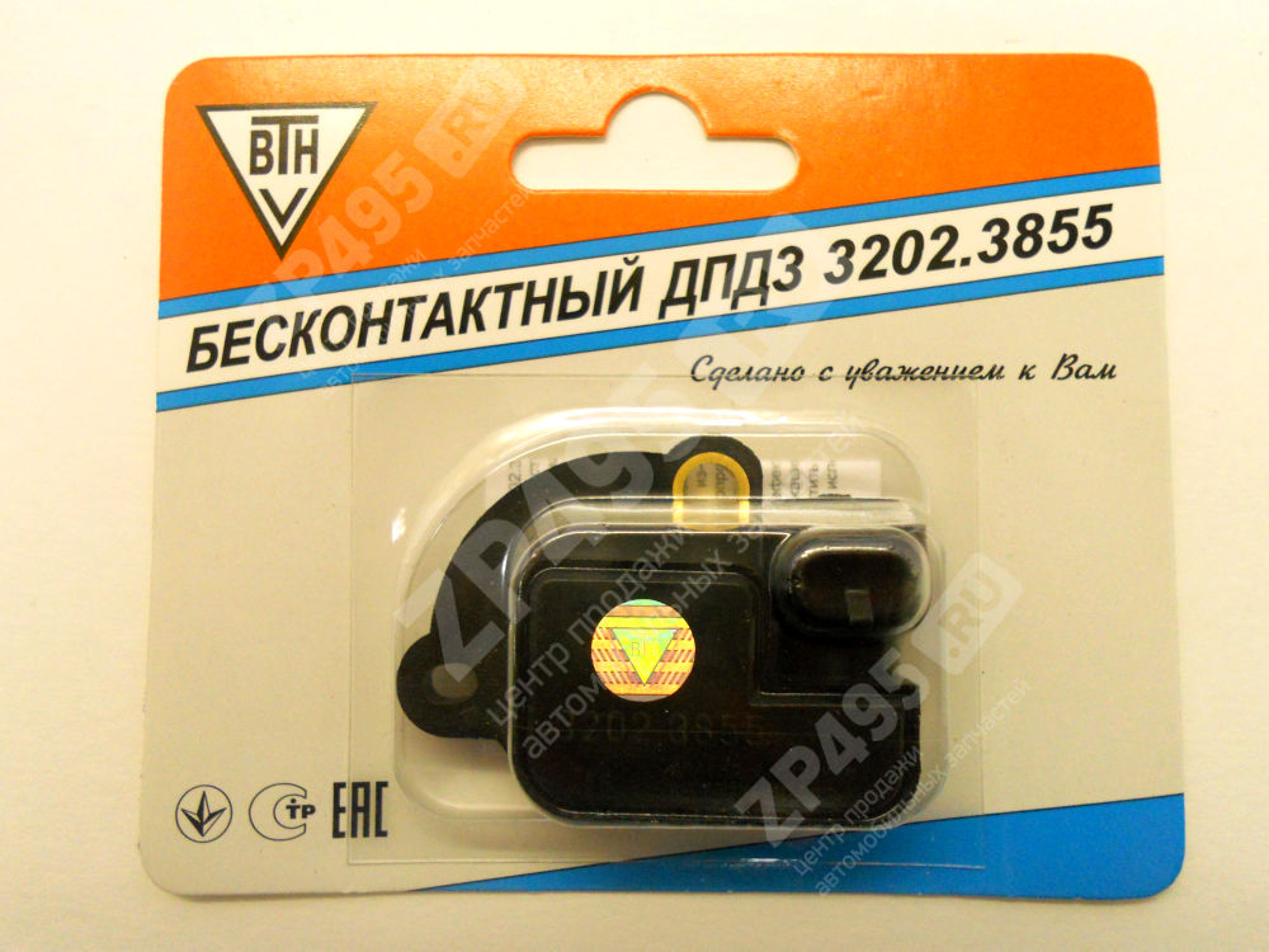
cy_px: 476
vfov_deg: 44.2
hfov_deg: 56.8
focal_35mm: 32
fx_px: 1173
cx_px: 634
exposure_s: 1/100
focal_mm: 5.8
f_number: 3.5
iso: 400
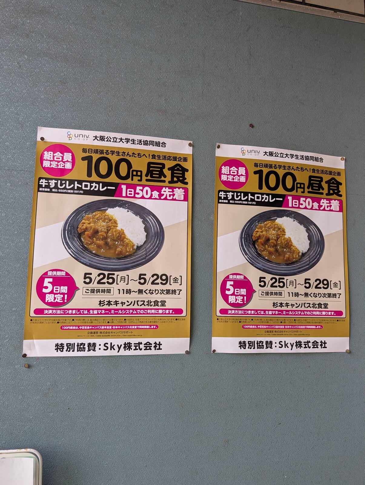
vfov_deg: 71.5
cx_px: 182
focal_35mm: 24
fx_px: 337
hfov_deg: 56.9
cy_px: 242
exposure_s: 1/475
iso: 179
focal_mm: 6.9
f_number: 1.68
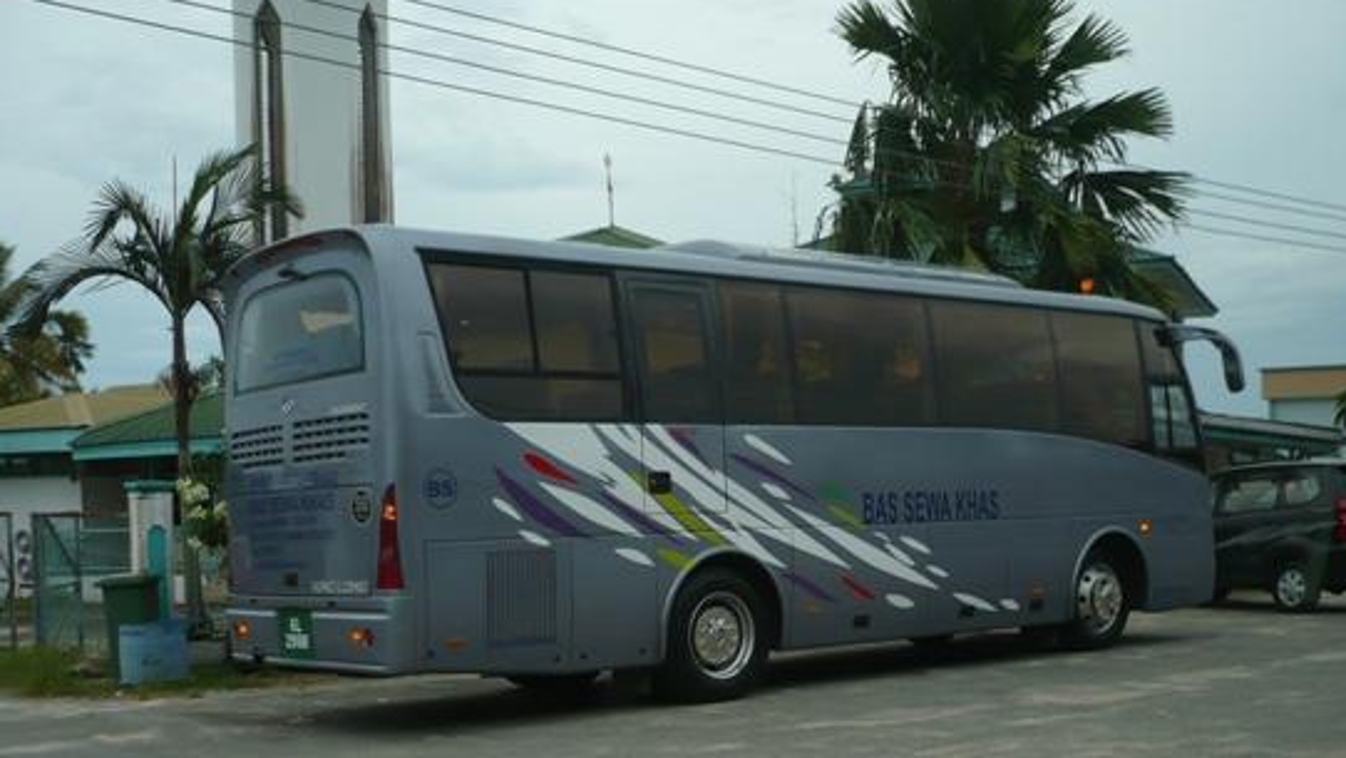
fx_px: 1606
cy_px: 559
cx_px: 695
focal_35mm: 45
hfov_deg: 45.5
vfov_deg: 26.2
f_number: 2.8
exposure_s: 1/320
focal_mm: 5.8
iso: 100
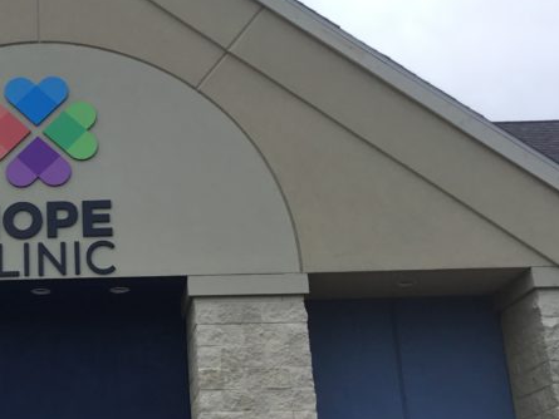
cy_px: 270
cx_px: 49
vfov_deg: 24.7
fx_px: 953
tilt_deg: +17.5
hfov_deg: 31.1
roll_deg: +0.7
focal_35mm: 59
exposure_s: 1/494
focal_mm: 3.3
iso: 25
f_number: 2.4
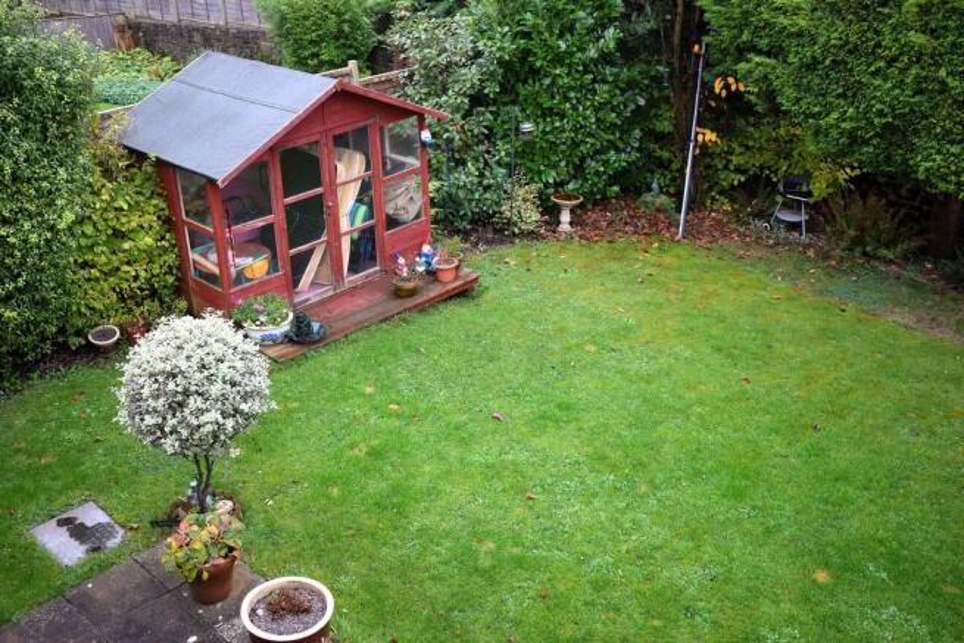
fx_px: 964
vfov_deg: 36.9
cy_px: 322
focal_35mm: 36
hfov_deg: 53.1
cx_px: 482
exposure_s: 1/80
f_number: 4.5
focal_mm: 24
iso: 400
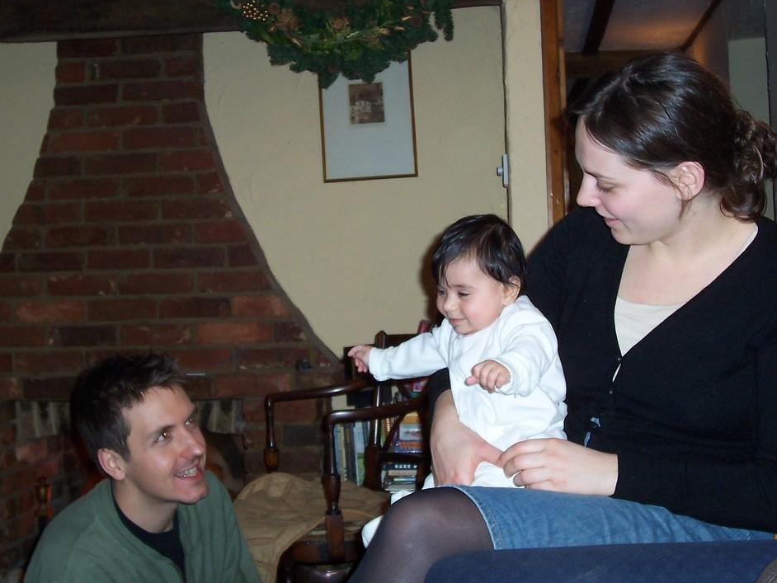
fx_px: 1123
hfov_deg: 38.2
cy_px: 283
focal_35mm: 50
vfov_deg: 29.1
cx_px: 384
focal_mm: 7
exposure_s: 1/60
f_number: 3
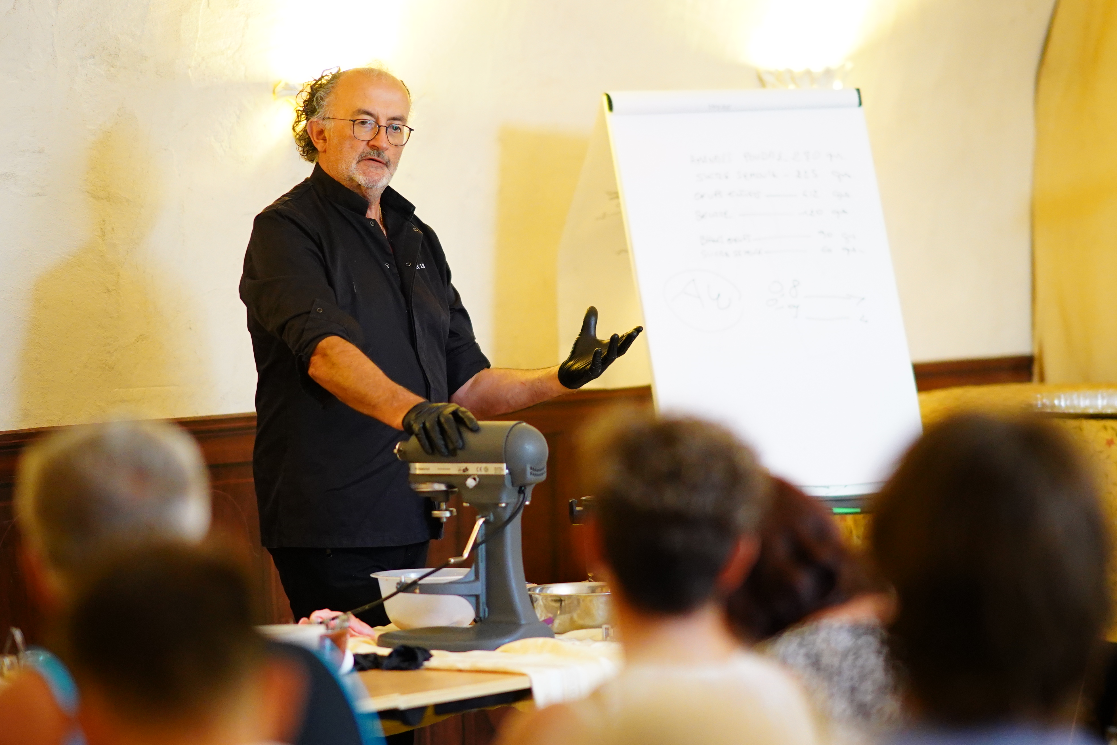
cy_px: 372
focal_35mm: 127
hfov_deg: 16.1
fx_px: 3940
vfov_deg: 10.8
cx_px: 558
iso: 3200
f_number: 1.4
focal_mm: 85
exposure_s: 1/250
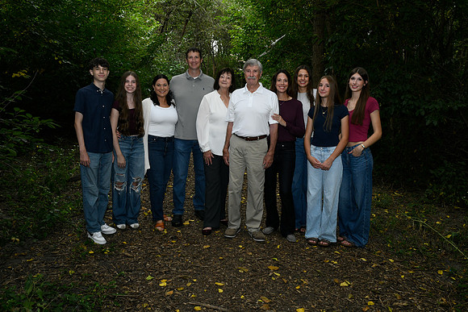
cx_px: 234
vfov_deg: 42.3
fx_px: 403
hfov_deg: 60.3
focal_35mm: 31
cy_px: 156
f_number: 8
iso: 1600
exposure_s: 1/60
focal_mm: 31
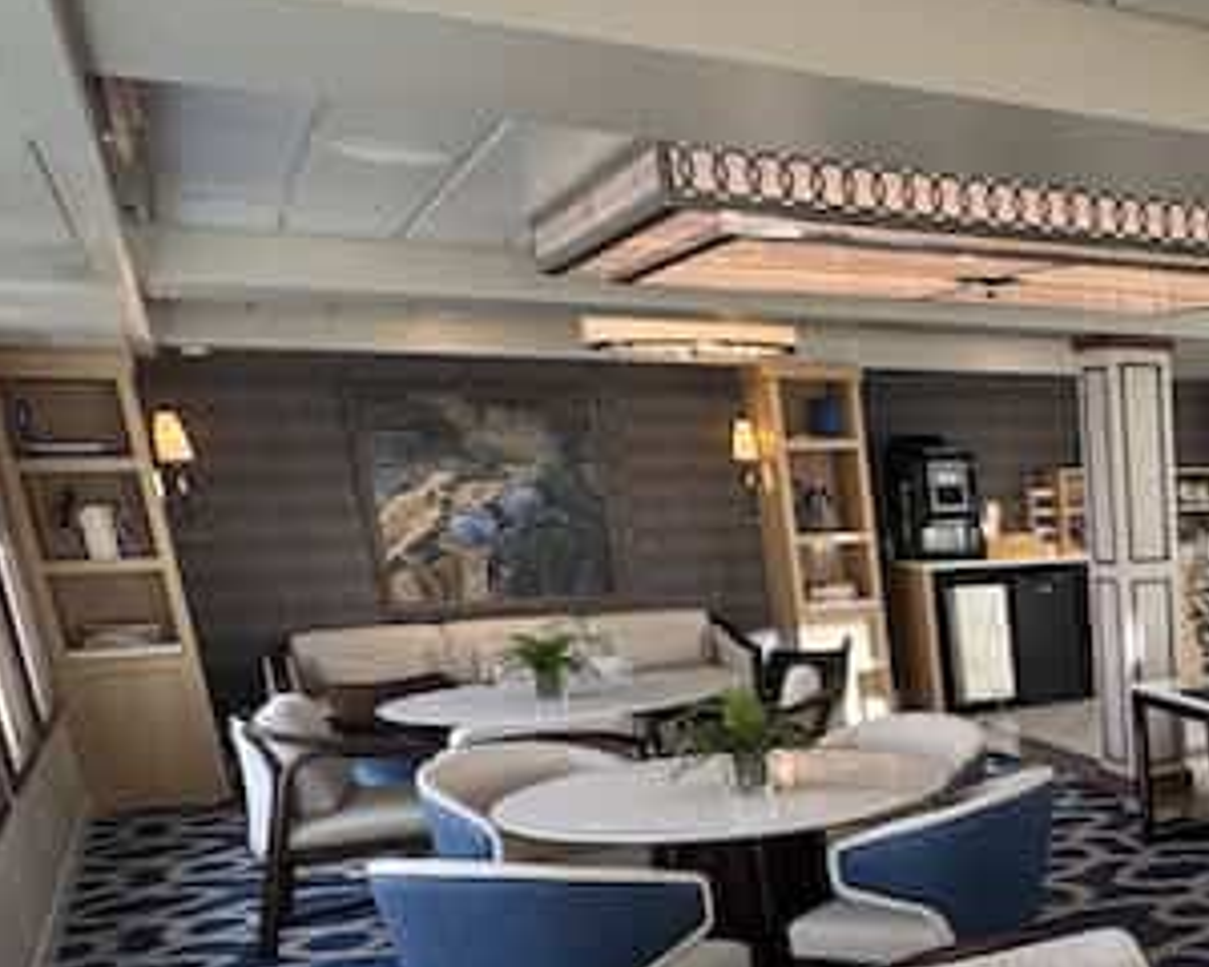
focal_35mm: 41
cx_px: 1415
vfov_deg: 34.3
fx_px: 1467
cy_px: 888
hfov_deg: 36.0
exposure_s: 1/99
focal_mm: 2.2
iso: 40
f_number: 2.2
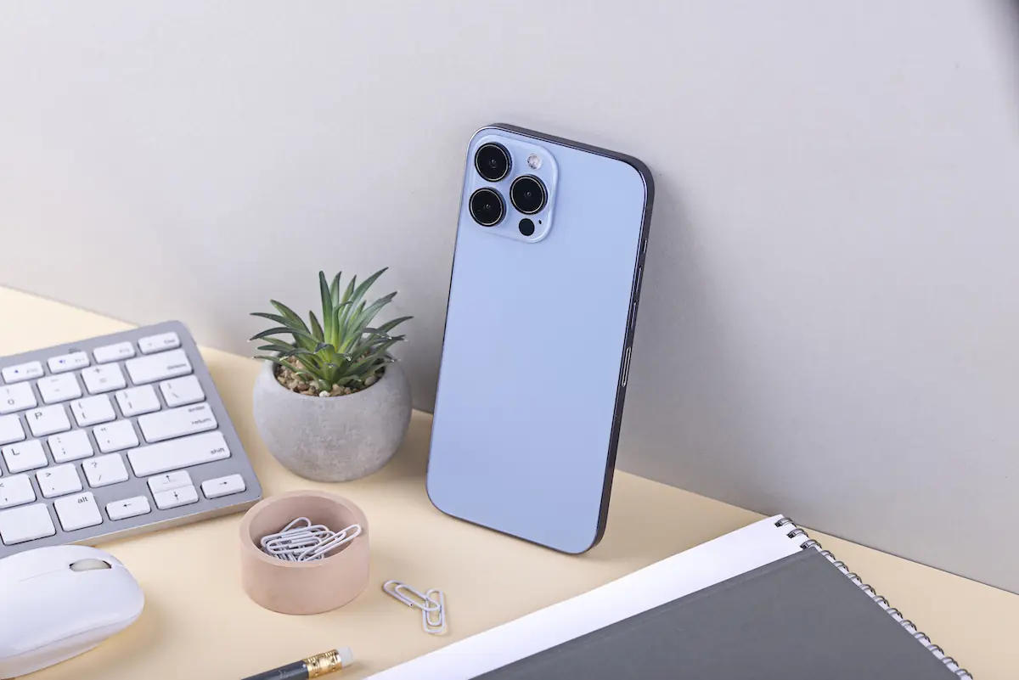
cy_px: 340
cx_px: 510
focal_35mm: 105
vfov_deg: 13.1
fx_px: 2973
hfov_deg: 19.4
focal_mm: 105
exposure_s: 1/100
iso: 100
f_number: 9
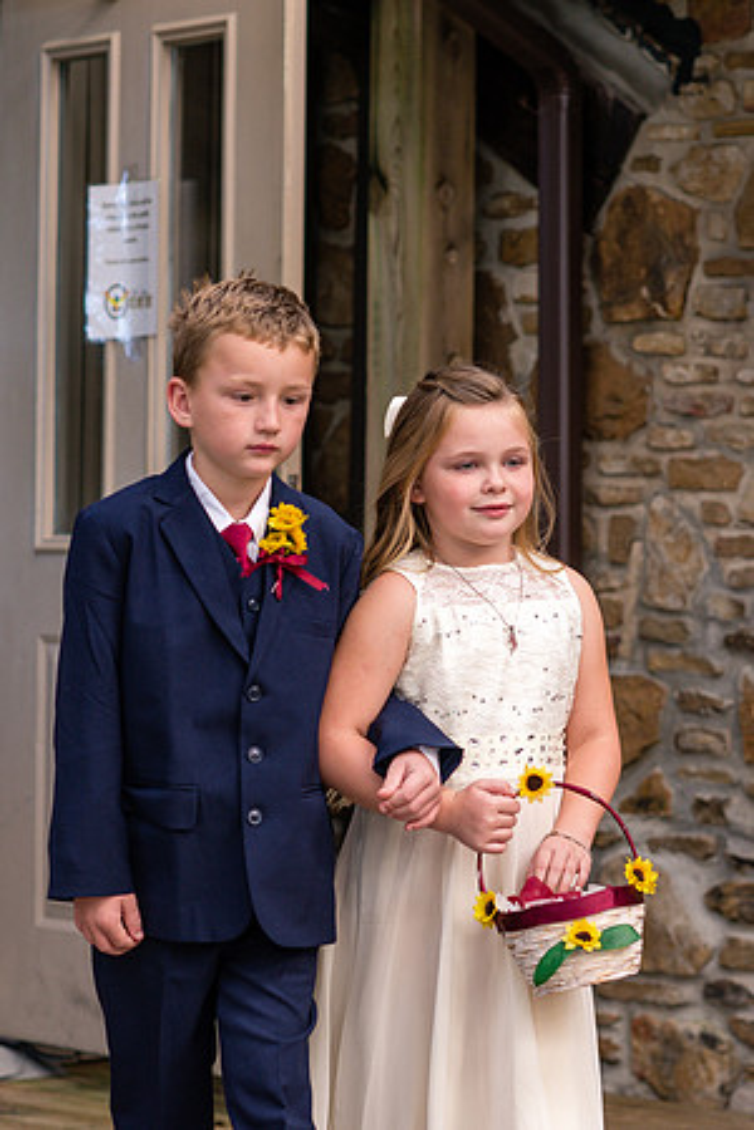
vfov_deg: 16.1
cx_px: 493
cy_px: 565
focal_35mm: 127
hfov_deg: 10.8
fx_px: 4002
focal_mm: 85
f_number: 3.2
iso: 400
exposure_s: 1/400
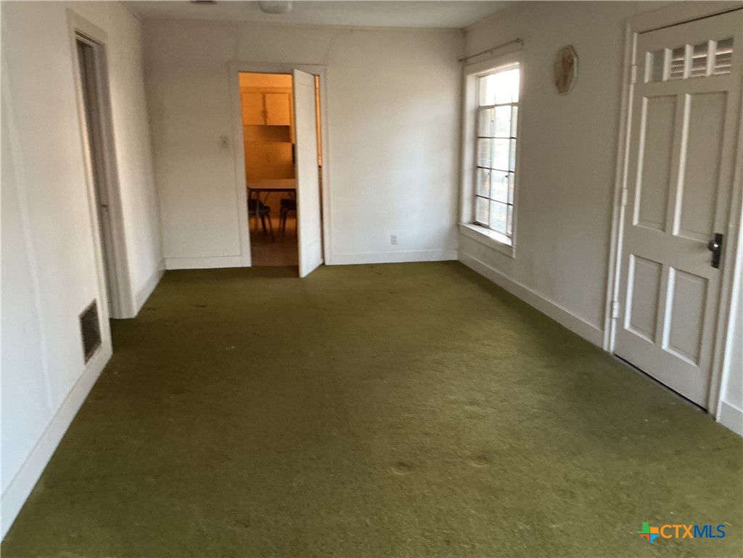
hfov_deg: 61.7
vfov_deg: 48.2
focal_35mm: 29
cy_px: 279
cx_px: 372
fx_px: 622
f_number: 1.8
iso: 320
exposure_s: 1/40
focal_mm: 3
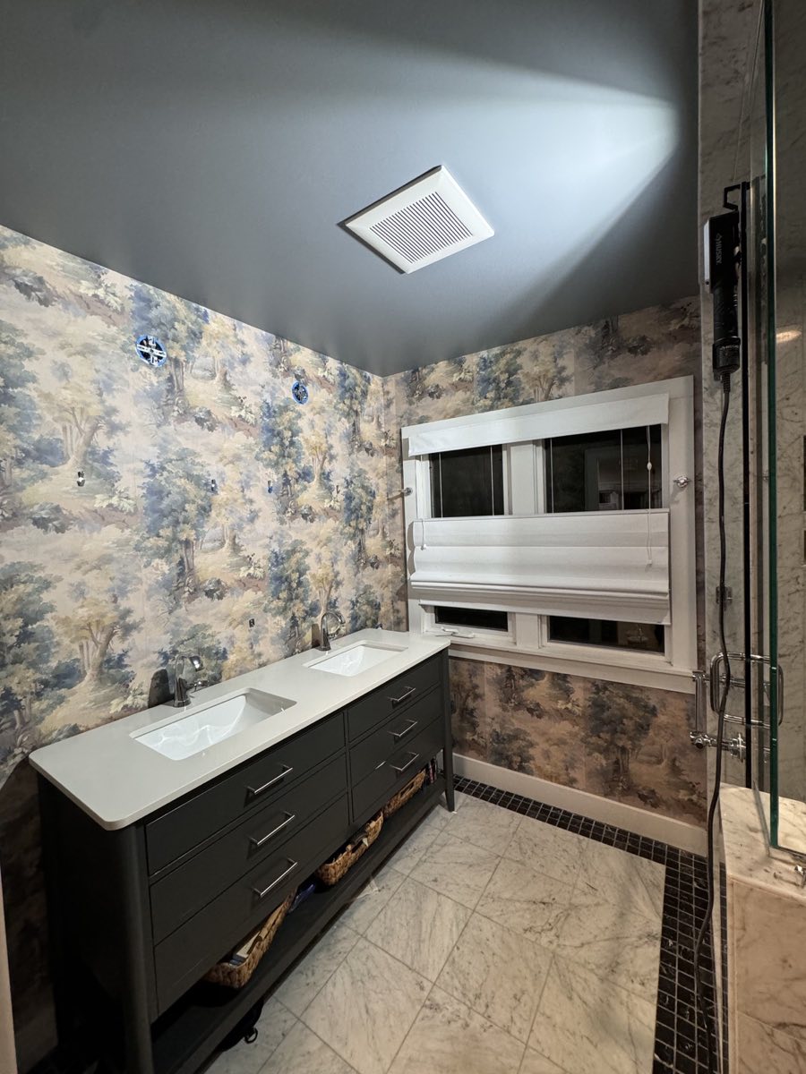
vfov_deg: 102.1
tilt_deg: -2.2
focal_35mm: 14
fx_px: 435
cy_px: 537
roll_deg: +2.7
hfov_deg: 85.7
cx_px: 403
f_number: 2.2
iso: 320
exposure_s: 1/60
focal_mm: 2.22
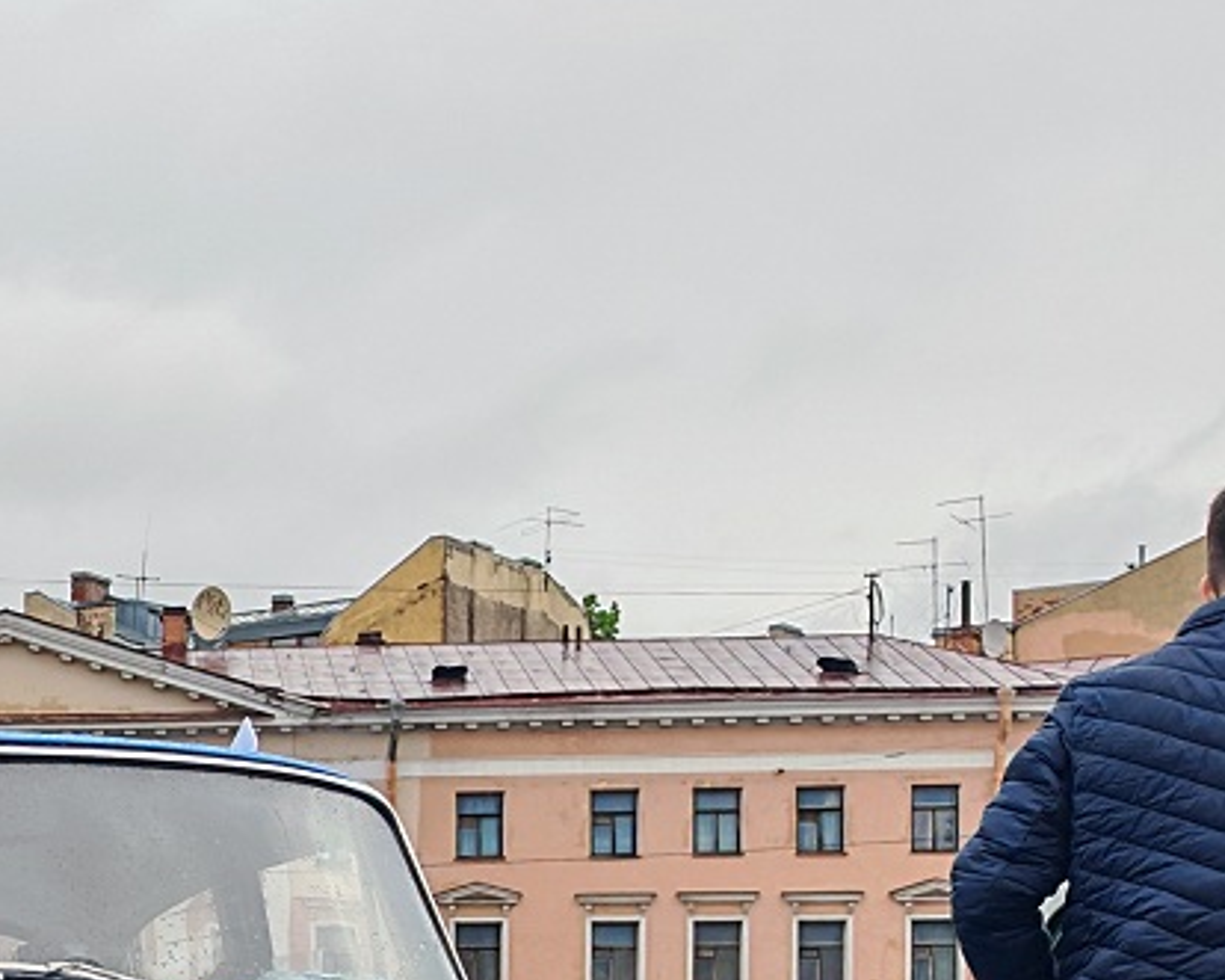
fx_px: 3335
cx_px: -391
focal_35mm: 92
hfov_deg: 19.2
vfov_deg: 16.1
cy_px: 1128
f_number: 2
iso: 100
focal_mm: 6.83
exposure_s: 1/4400
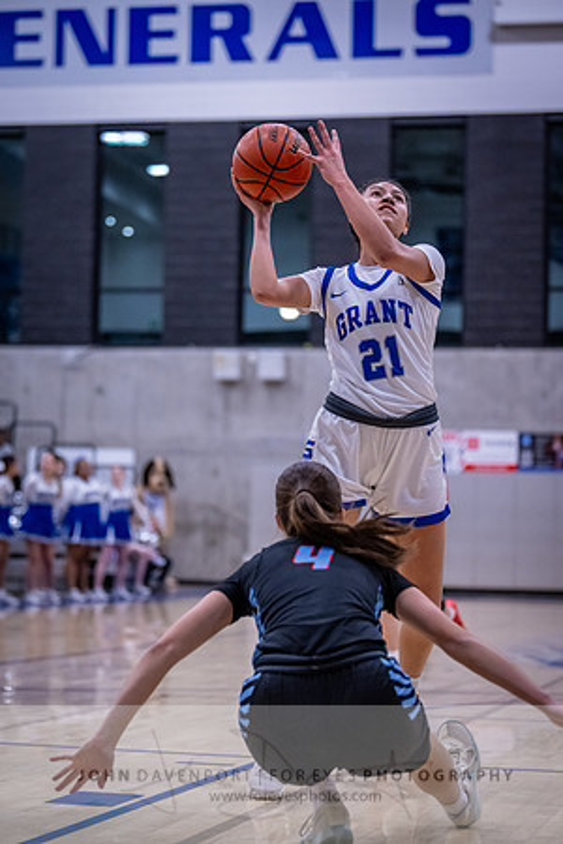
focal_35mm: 92
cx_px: 282
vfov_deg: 22.1
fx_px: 2158
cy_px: 422
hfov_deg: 14.9
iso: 5600
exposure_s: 1/1000
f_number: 2.8
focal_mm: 92
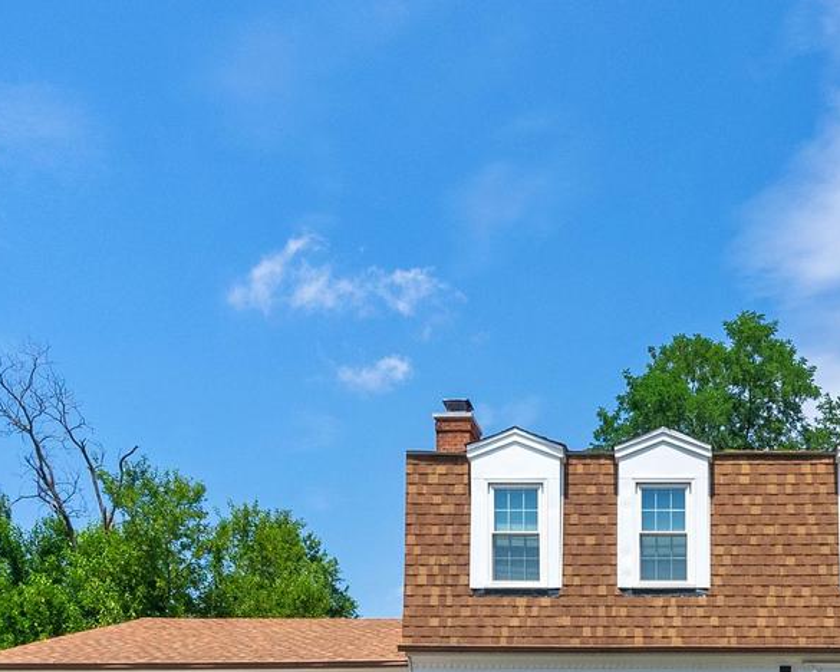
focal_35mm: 37
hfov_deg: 46.0
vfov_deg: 36.0
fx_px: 920
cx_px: 696
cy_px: 678
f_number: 8
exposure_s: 1/1600
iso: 640
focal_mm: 16
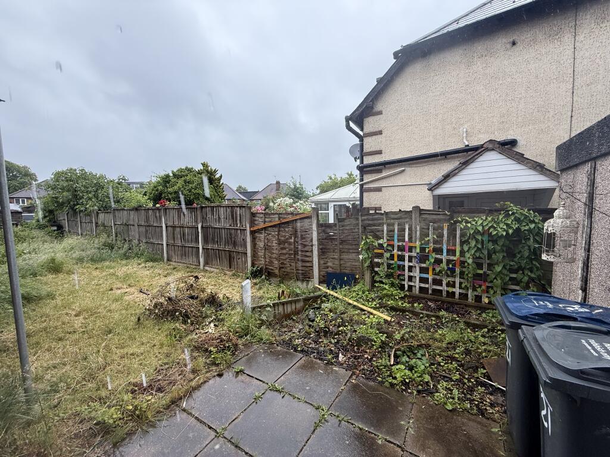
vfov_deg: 85.7
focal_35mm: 14
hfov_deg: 102.1
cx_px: 305
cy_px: 228
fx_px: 247
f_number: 2.2
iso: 50
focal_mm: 2.22
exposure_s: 1/316
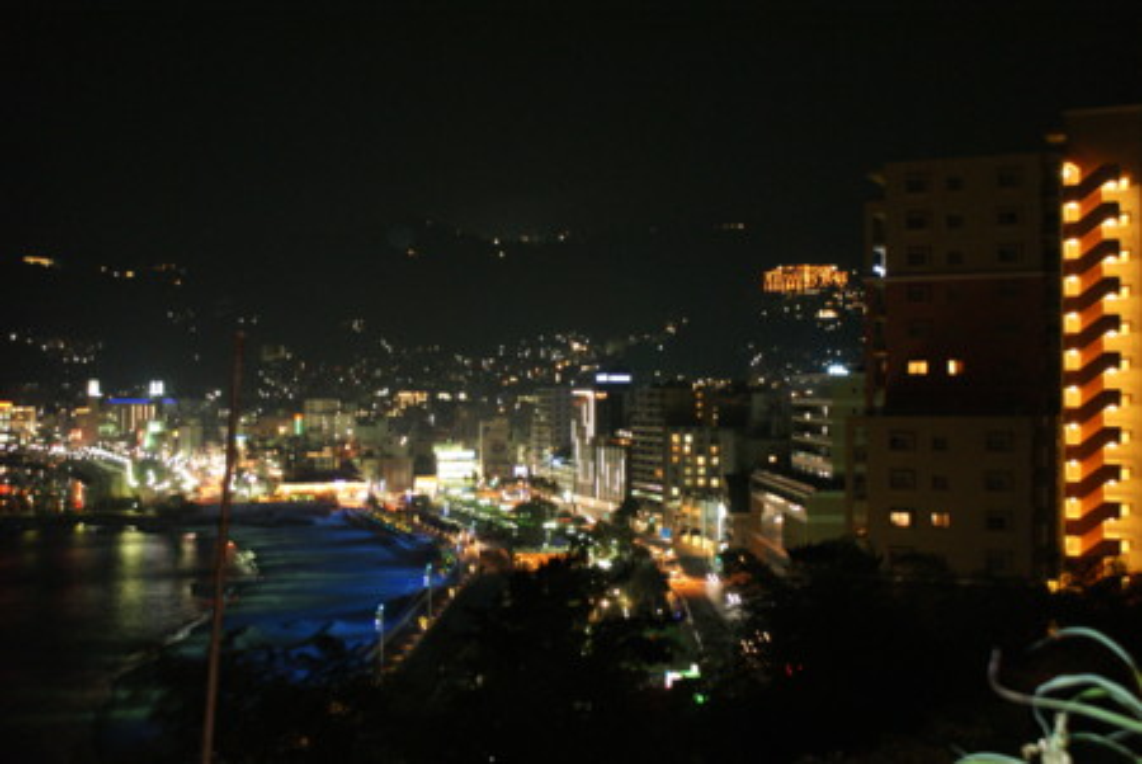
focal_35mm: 42
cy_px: 382
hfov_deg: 46.4
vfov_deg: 32.0
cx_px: 571
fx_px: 1334
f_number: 4.5
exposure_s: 1/2
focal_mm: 28
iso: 800
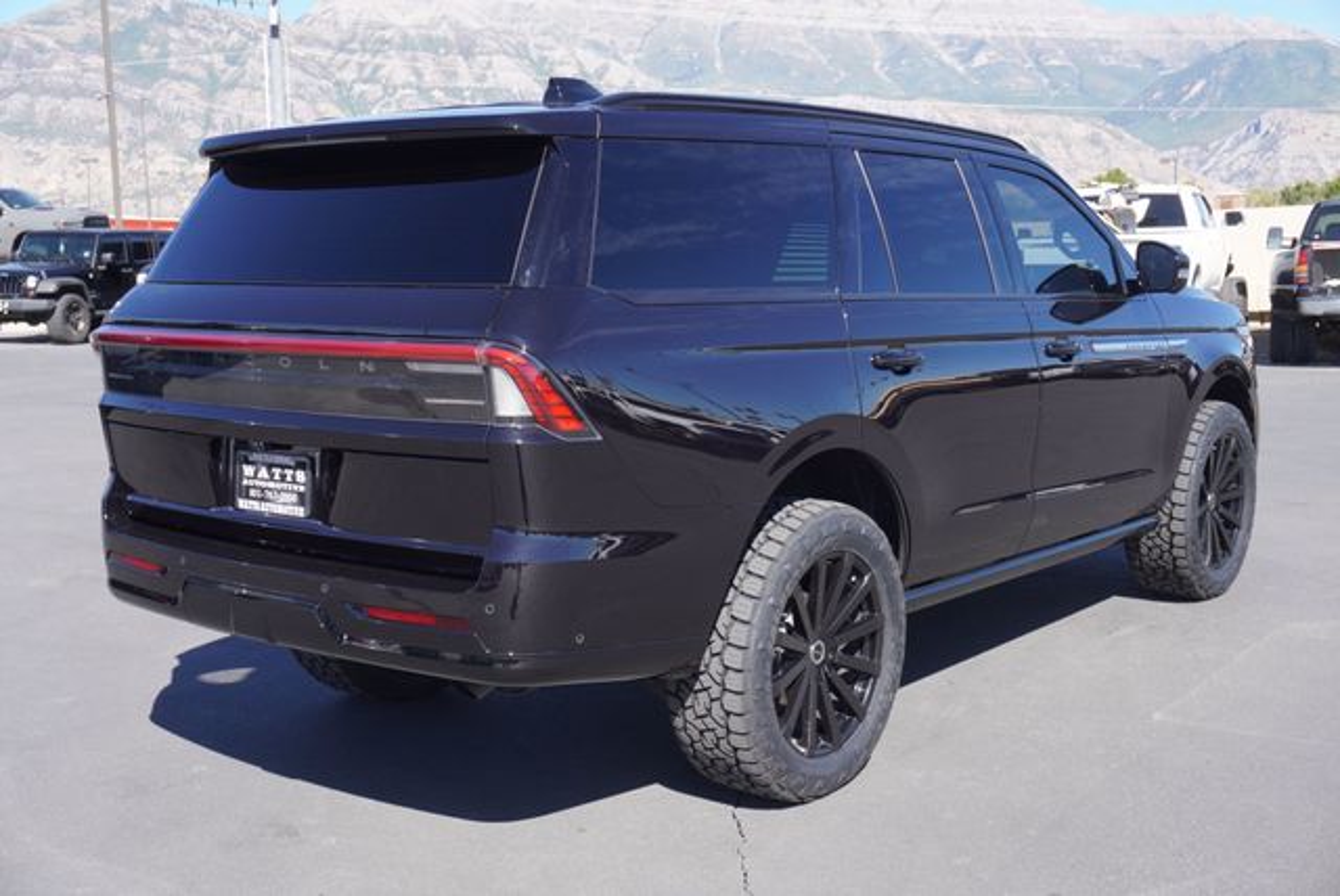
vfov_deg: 32.0
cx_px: 670
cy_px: 448
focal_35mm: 42
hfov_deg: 46.4
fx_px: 1565
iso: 100
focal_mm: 28
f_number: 7.1
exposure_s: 1/125
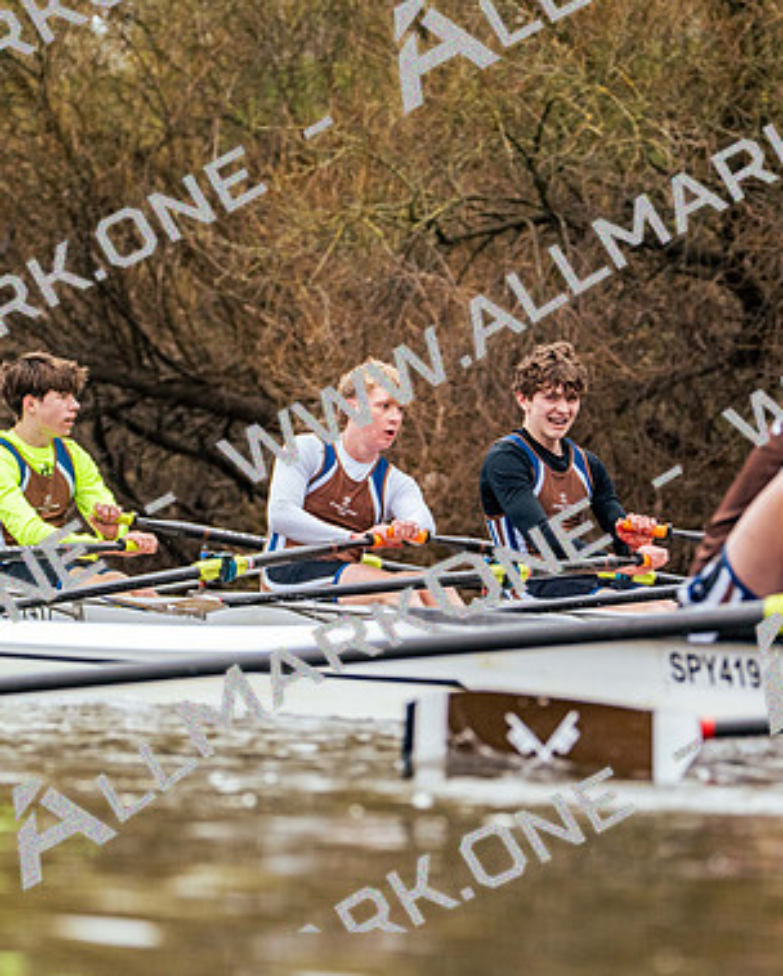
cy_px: 491
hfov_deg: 3.4
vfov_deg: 4.3
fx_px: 13072
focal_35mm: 452
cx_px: 536
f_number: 6.3
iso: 2500
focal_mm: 315
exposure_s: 1/2000
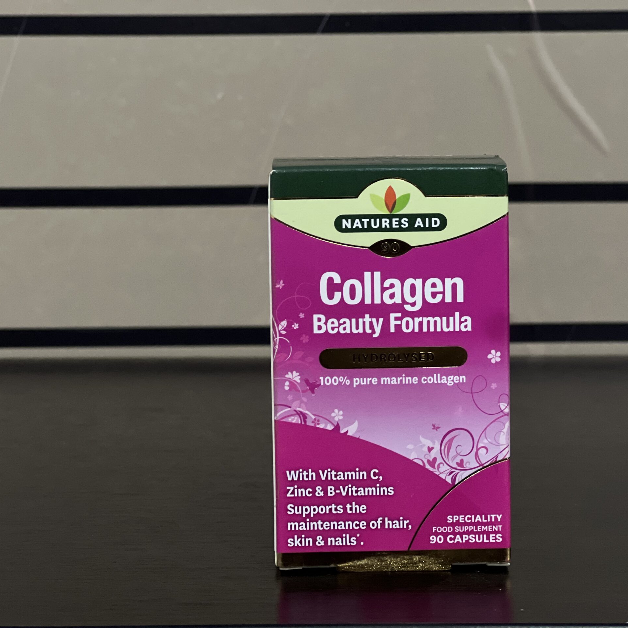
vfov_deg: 19.1
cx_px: 371
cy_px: 314
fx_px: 1868
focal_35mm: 91
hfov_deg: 19.1
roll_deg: +0.4
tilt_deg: -5.7
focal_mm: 9
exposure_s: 1/32
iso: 400
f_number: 2.8
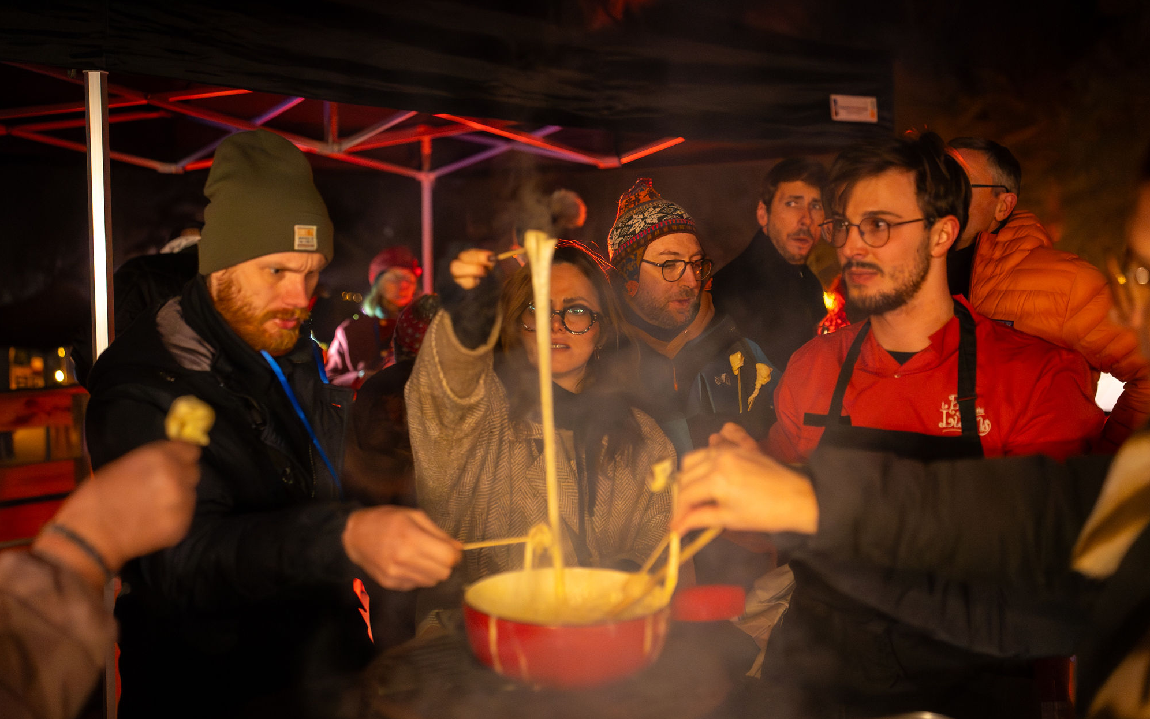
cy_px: 340
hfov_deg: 52.7
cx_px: 563
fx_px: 1160
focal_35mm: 37
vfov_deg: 34.4
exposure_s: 1/250
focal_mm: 35
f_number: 2
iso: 16000
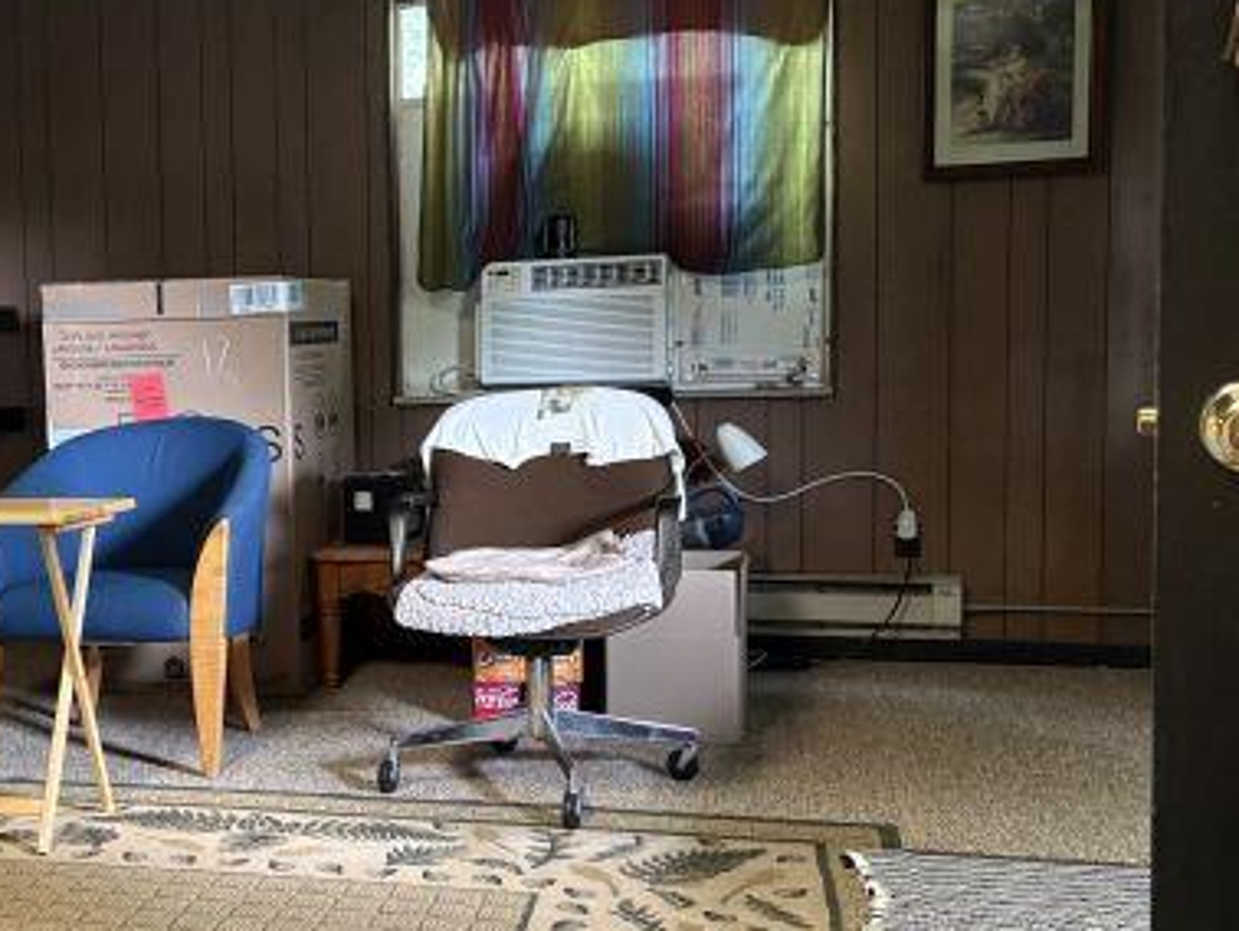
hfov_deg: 41.5
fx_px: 1576
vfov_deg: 32.9
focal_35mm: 44
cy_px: 488
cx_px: 295
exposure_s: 1/30
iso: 640
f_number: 1.6
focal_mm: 5.96
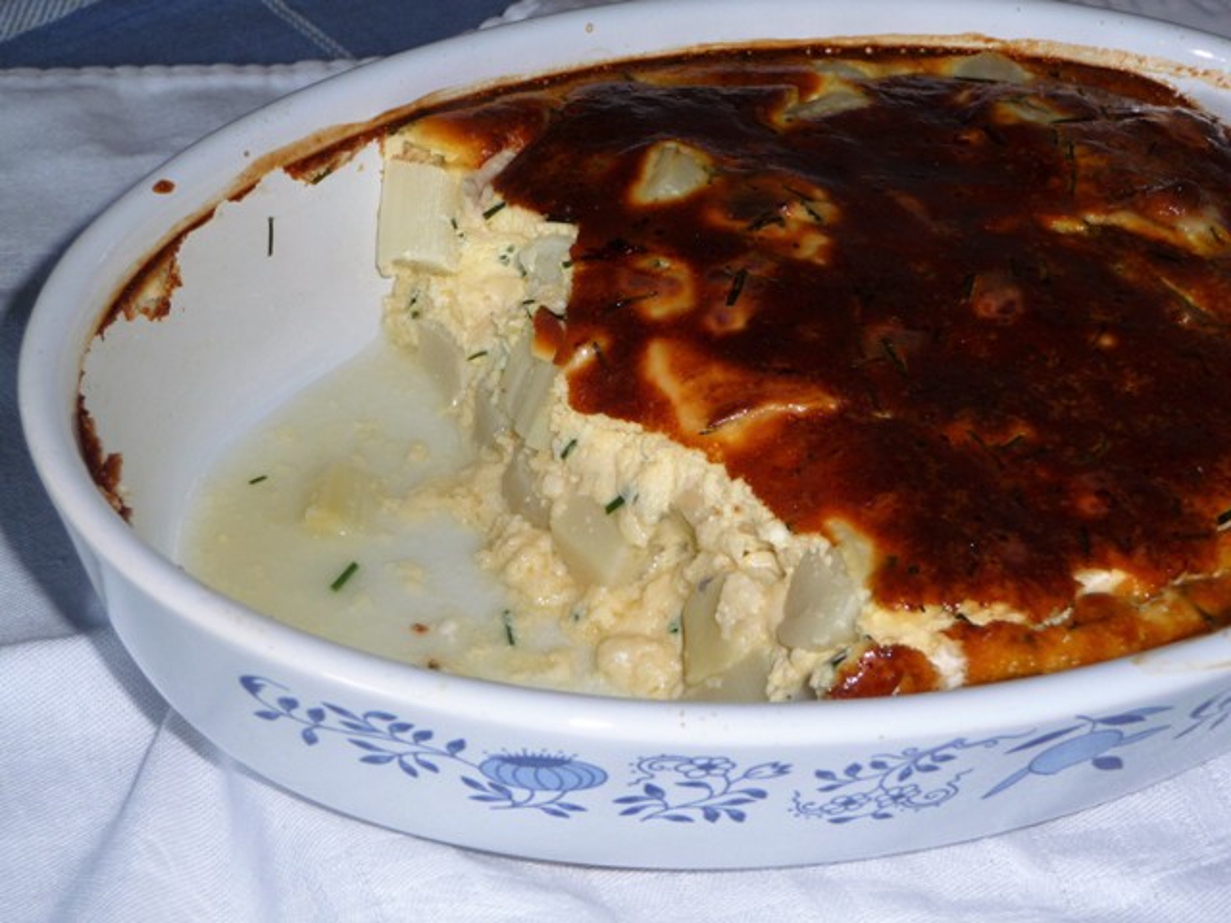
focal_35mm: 67
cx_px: 616
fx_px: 2383
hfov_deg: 29.0
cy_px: 462
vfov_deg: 21.9
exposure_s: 1/30
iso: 100
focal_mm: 11.3
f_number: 4.5
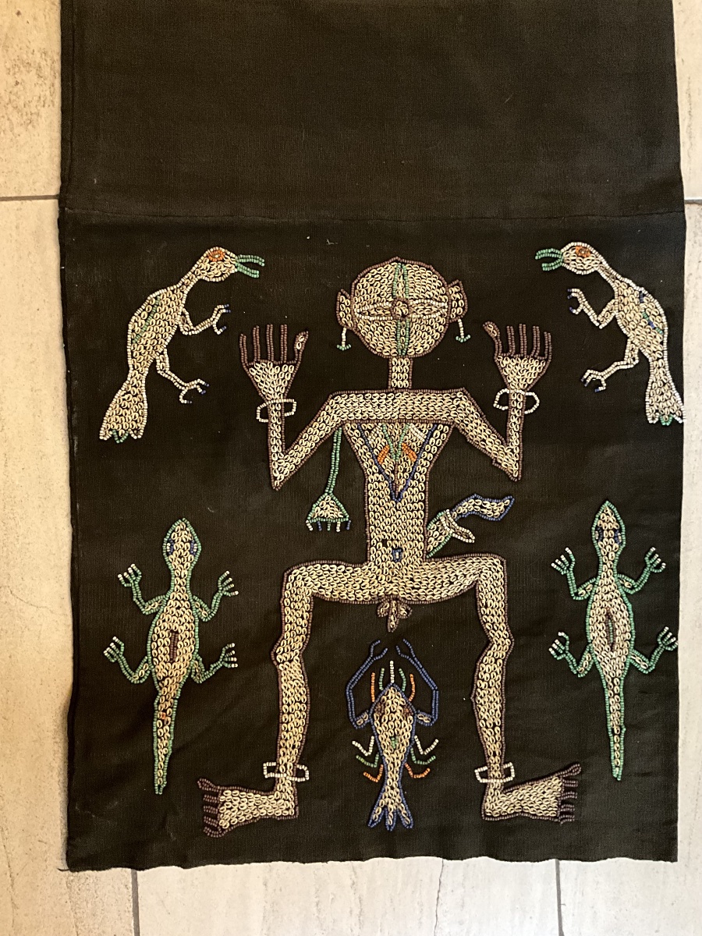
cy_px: 468
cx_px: 351
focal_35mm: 29
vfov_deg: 61.7
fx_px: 784
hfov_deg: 48.2
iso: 640
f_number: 1.8
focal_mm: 3
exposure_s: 1/28
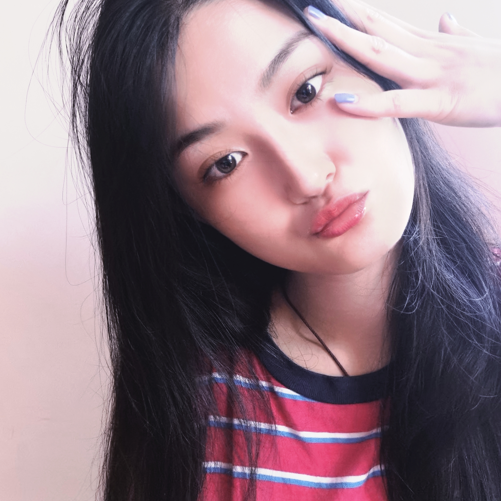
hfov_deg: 48.4
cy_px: 141
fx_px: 557
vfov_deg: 47.1
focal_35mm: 34
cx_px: 264
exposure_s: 1/60.2
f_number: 2
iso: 327
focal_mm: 3.85
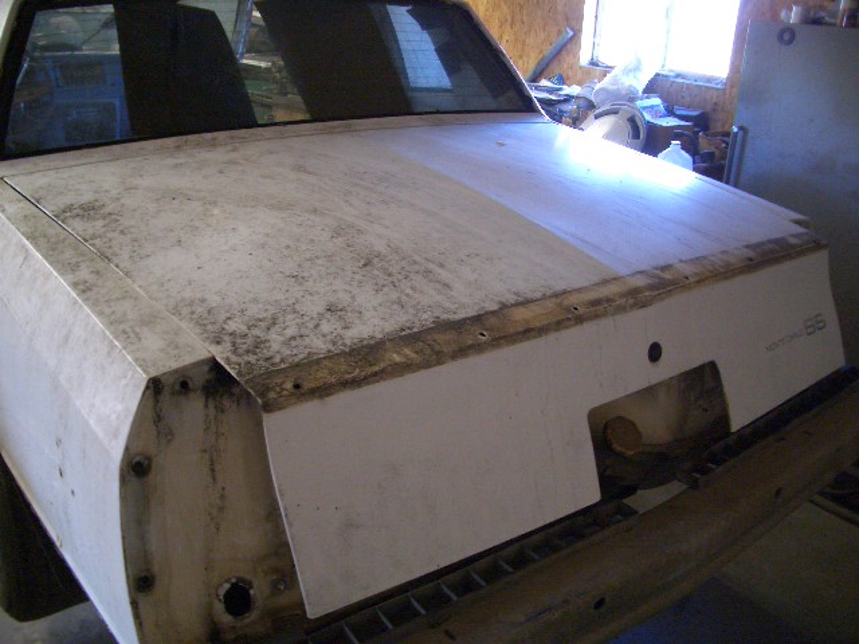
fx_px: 869
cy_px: 322
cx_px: 430
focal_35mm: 35
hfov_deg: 52.6
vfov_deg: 40.7
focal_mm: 5.8
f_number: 2.6
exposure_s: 1/20
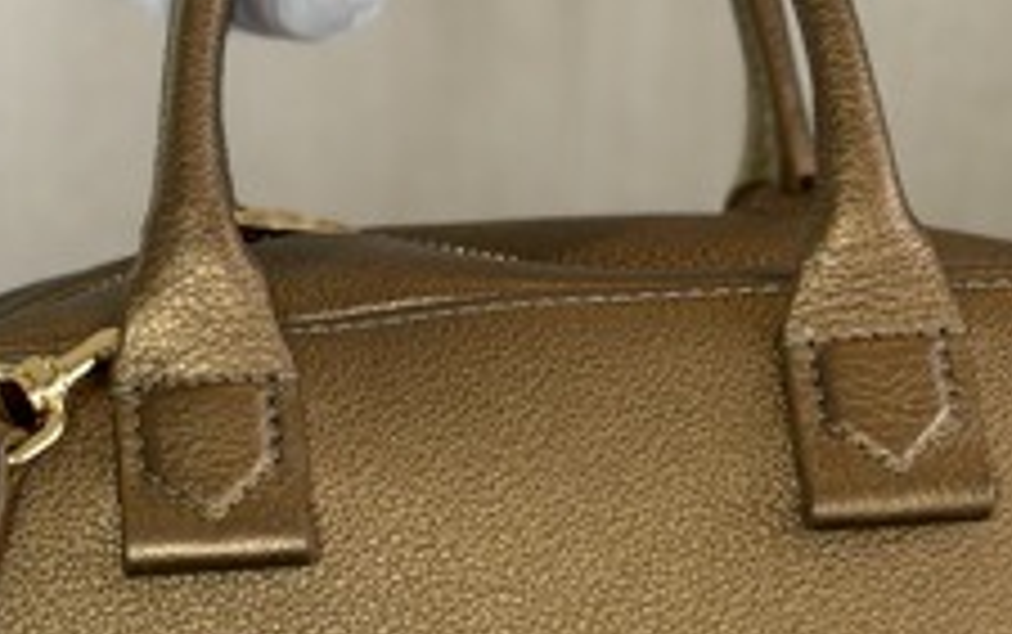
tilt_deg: -13.9
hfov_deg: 11.6
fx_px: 4996
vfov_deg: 7.2
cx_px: 391
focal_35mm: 181
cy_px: 854
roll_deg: -2.0
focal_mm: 6.76
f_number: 1.78
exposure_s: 1/60
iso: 200
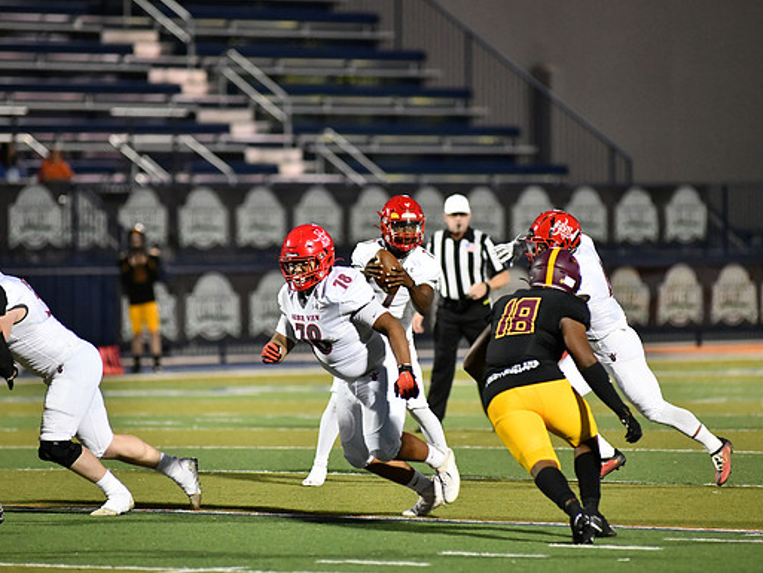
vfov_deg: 4.6
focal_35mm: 326
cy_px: 286
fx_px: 7187
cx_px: 367
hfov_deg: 6.1
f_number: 4
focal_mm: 300
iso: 7200
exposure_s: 1/1250
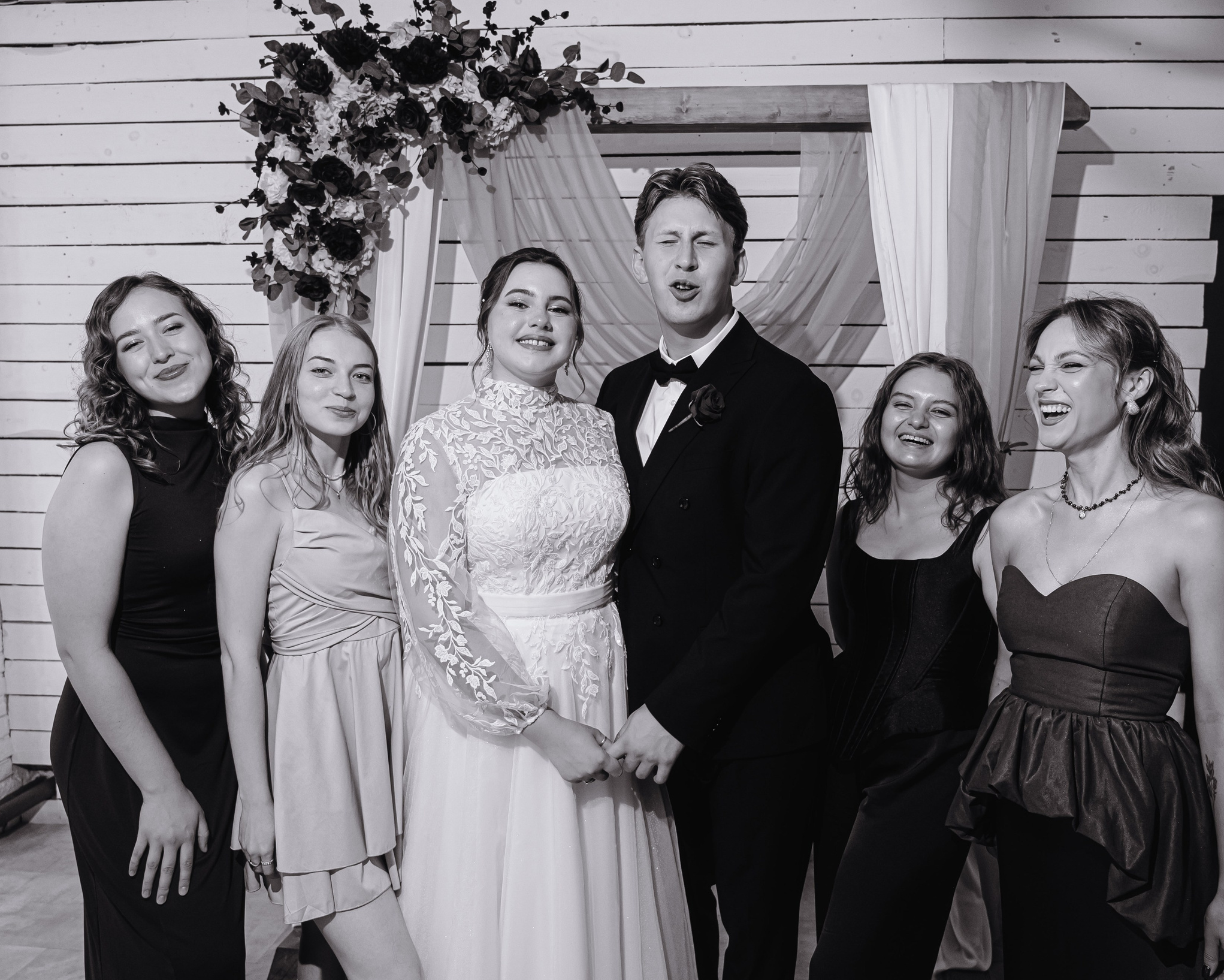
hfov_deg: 60.4
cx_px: 645
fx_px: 1051
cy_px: 488
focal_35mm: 29
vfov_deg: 50.0
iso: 500
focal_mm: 24
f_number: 4
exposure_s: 1/200
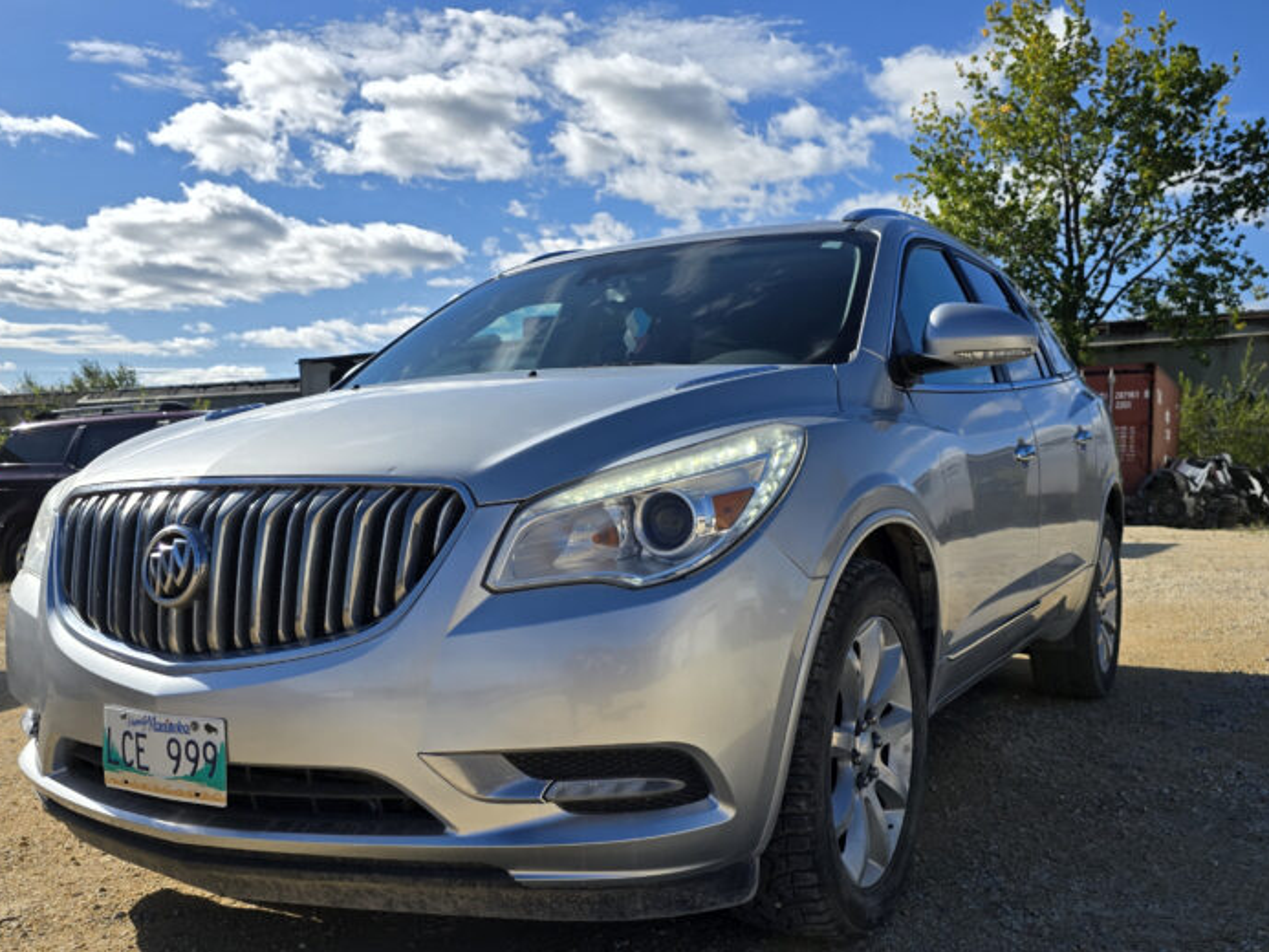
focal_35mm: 34
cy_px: 586
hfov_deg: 53.9
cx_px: 573
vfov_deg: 41.5
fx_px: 1247
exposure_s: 1/1011
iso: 12
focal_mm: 6.3
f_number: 1.7
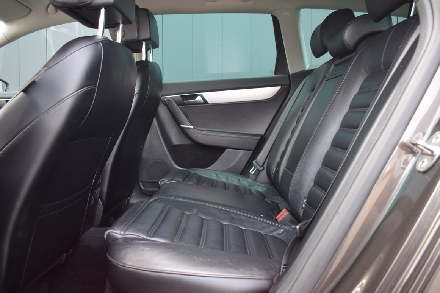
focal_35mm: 31
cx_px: 222
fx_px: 379
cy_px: 142
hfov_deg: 60.3
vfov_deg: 42.3
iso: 400
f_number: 4
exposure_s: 1/60
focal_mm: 20
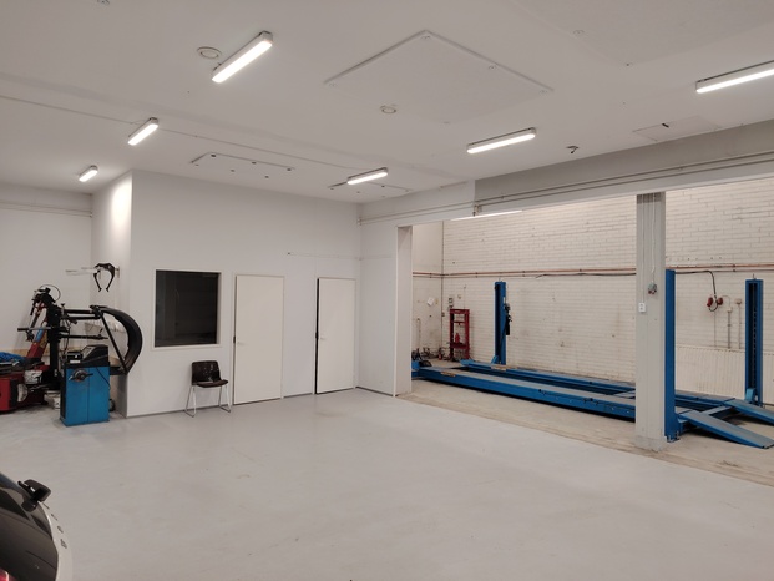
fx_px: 537
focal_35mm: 24
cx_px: 387
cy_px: 290
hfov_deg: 71.6
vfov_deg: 56.8
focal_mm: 5.25
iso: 391
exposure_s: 1/100
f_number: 1.75
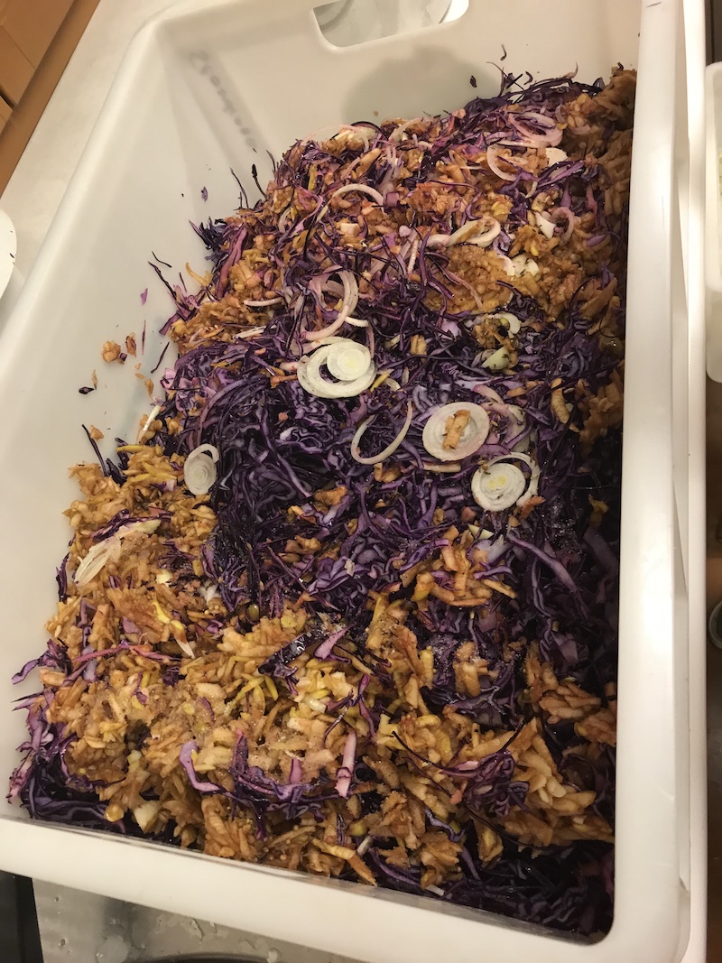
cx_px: 361
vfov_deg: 63.4
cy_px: 482
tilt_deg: -52.7
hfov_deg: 49.7
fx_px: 779
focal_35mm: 28
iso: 40
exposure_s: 1/17
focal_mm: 3.99
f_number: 1.8
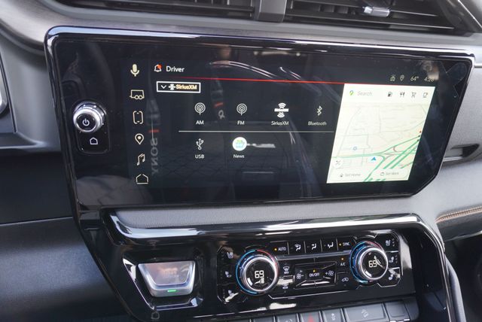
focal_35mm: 24
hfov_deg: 73.7
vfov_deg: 53.2
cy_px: 161
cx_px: 241
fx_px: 322
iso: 250
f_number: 4
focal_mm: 16
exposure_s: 1/60
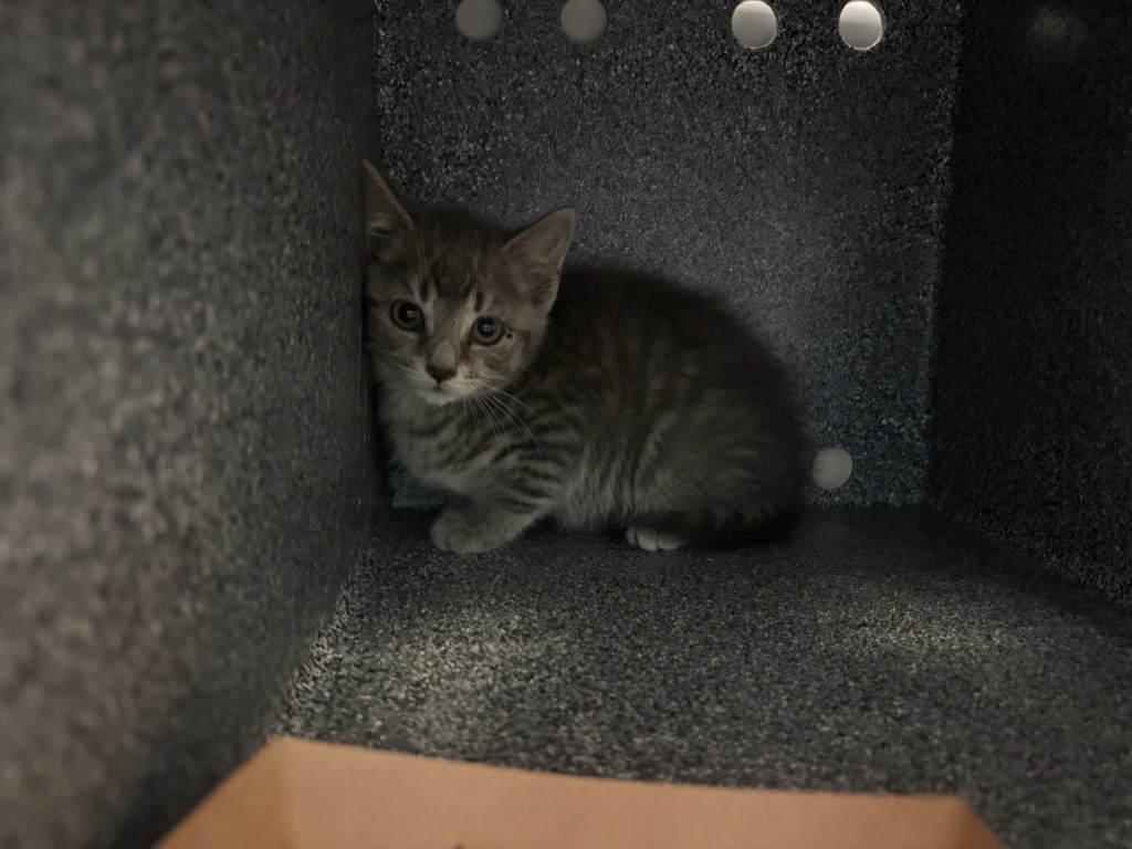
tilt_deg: -11.3
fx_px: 850
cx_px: 566
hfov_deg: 67.3
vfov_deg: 53.1
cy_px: 424
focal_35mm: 26
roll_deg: -0.5
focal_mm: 5.96
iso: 2000
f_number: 1.6
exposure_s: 1/15
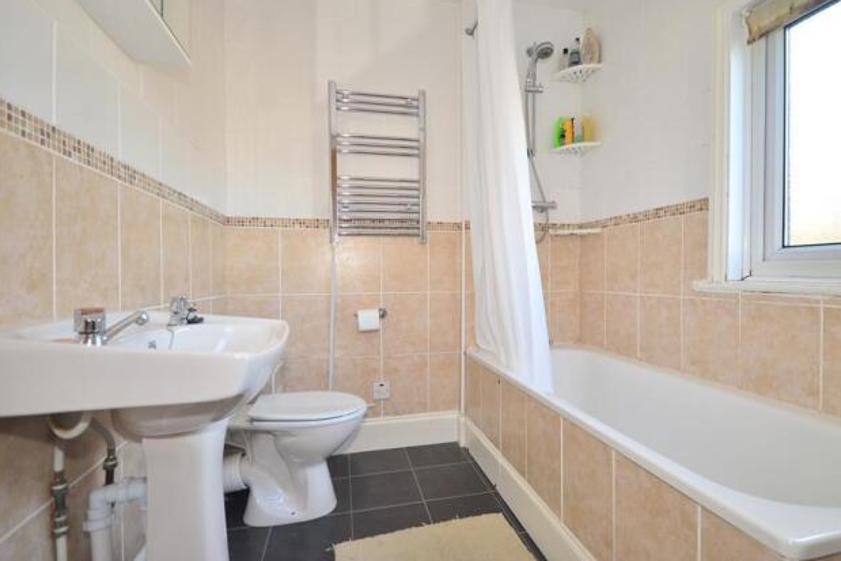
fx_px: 427
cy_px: 271
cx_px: 440
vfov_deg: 66.6
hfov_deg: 89.1
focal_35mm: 18
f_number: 5
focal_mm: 11.5
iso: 200
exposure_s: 1/25
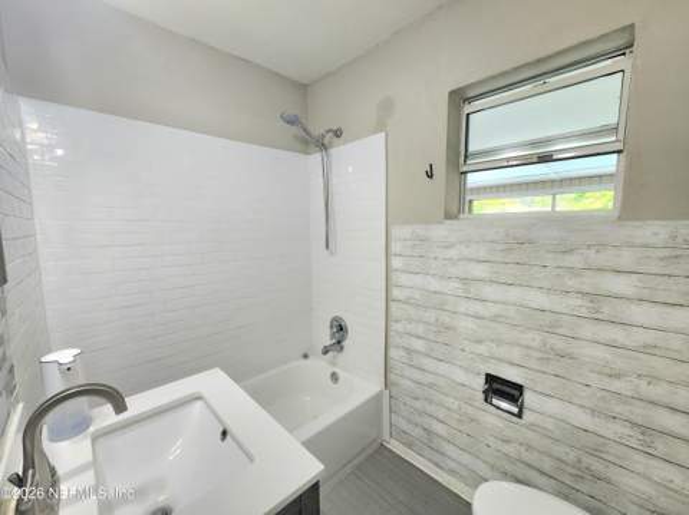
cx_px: 344
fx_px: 258
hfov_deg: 106.2
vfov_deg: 89.8
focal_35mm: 13
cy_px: 258
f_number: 2.2
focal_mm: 2.2
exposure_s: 1/60.2
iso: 200
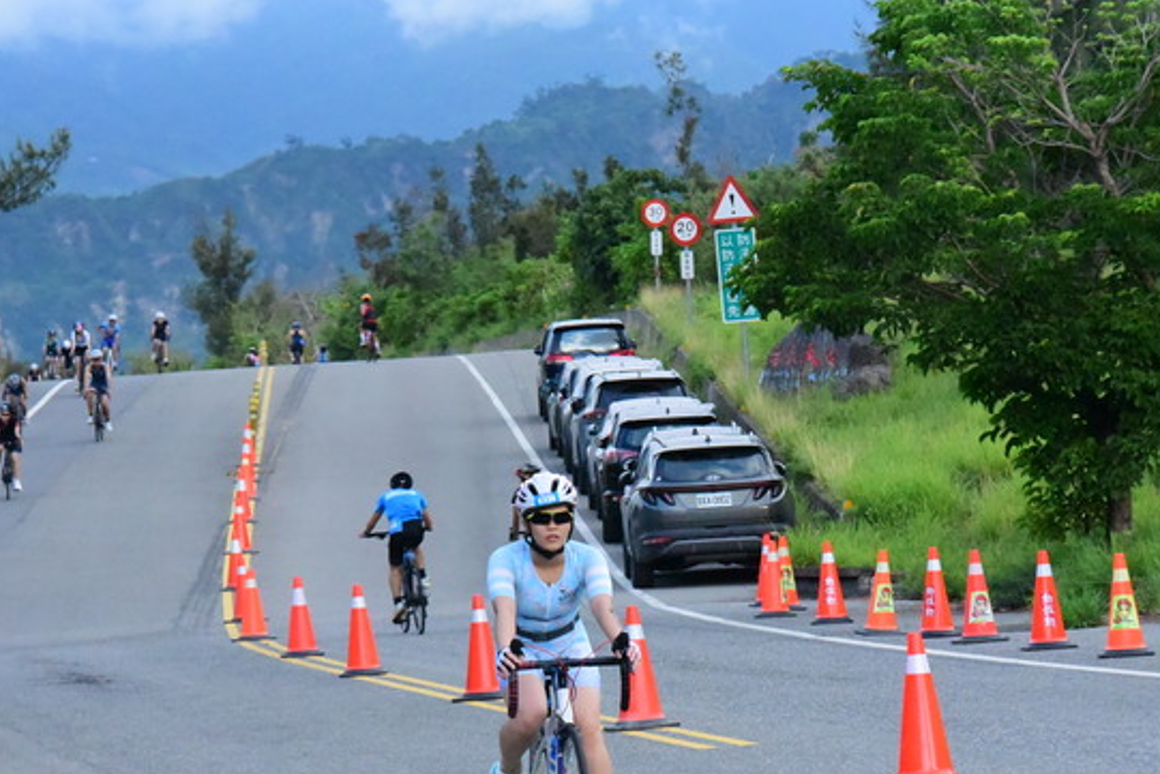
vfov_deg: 5.8
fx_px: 7670
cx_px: 568
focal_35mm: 238
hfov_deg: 8.6
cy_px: 537
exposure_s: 1/4000
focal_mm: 165
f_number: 11
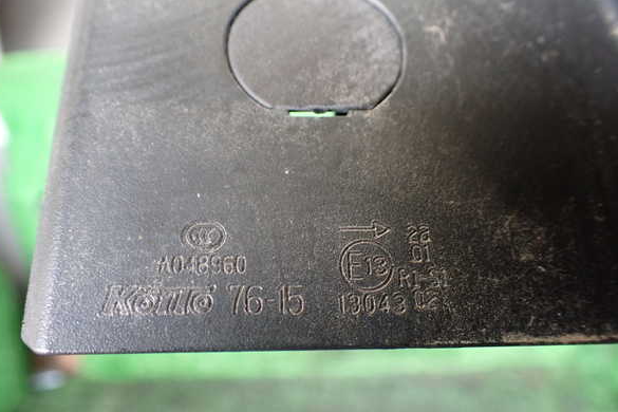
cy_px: 211
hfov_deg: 58.7
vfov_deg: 41.1
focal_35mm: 32
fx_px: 549
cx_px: 302
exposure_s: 1/125
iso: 800
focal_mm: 5.4
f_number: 2.3
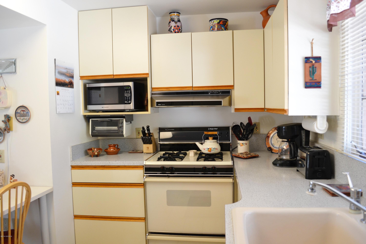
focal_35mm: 27
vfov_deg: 47.9
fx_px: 274
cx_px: 183
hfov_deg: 67.4
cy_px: 122
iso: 400
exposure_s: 1/50
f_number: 3.5
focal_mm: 18
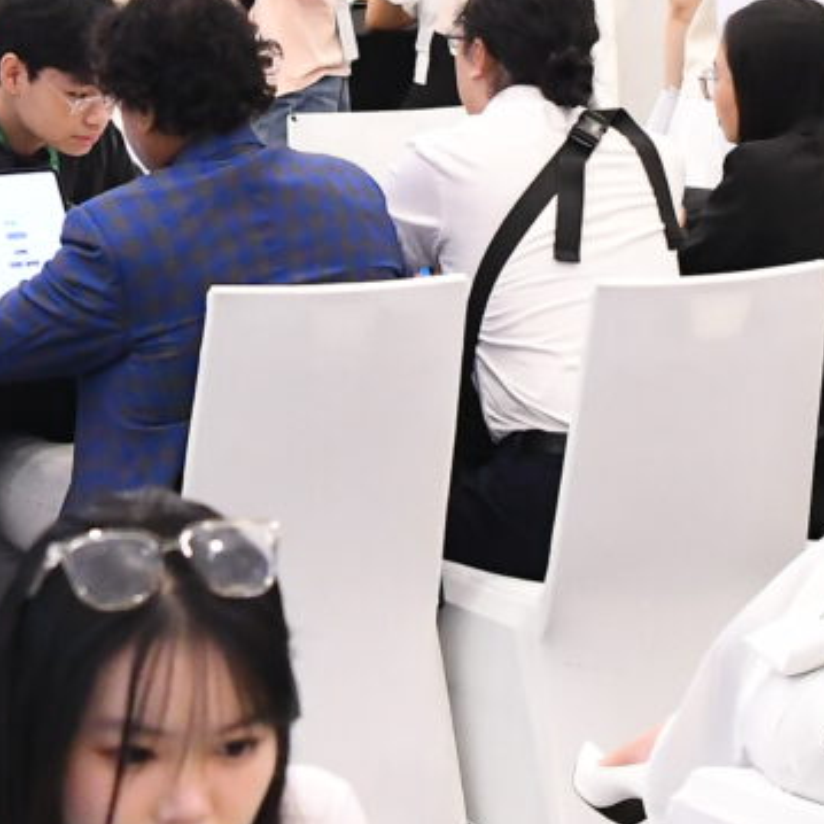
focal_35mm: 230
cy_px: 130
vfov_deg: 7.6
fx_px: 6194
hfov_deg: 7.6
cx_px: 526
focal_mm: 38
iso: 2500
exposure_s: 1/50
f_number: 4.5
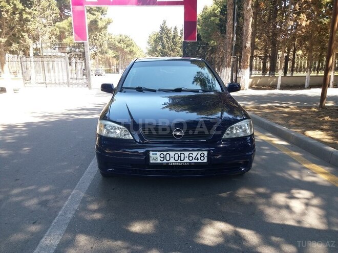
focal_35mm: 27
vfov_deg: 51.4
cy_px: 126
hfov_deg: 65.3
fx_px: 264
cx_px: 169
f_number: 1.9
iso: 40
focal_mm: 3.7
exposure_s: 1/145
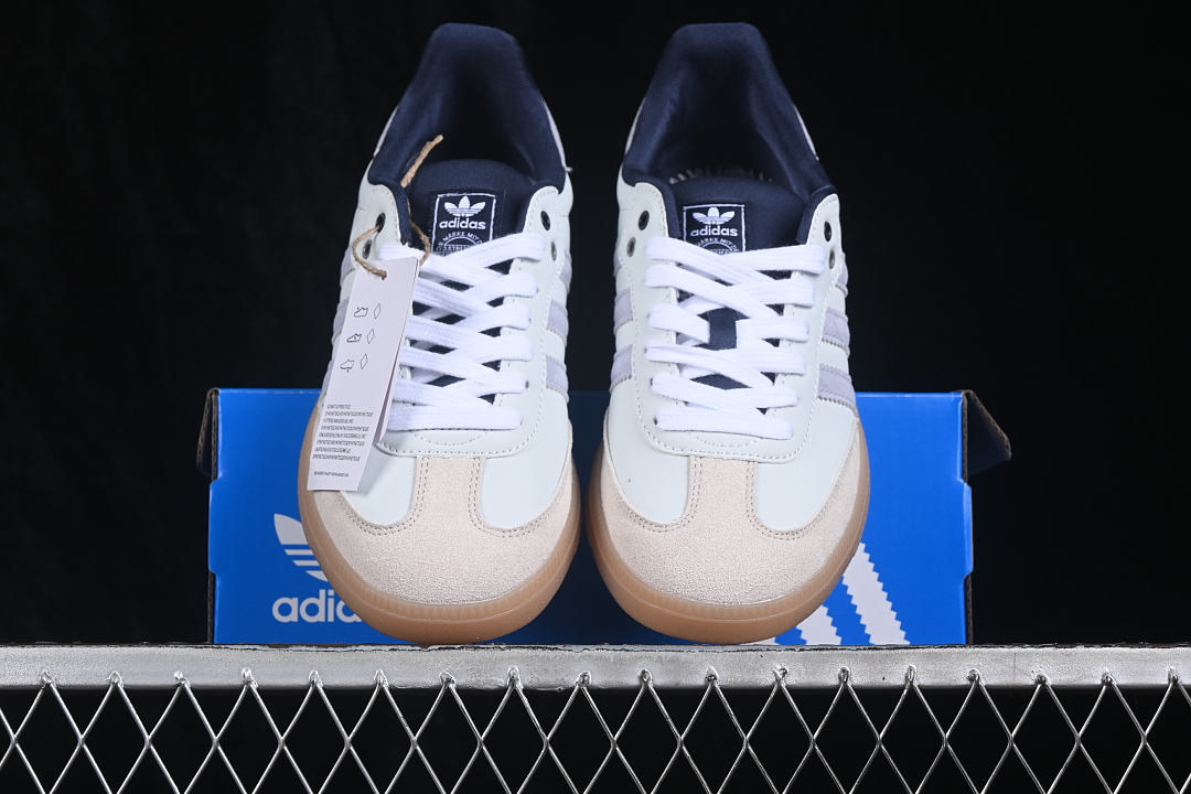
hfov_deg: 27.0
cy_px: 397
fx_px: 2481
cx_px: 596
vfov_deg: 18.2
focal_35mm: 75
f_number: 8
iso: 160
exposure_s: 1/80
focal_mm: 50
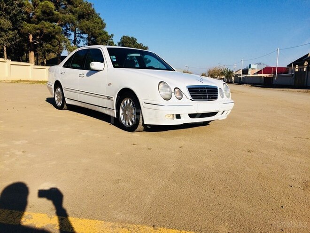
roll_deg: -0.8
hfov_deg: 61.7
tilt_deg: -7.9
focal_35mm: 29
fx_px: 260
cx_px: 155
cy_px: 116
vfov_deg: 48.2
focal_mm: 4.15
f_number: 2.2
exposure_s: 1/3731
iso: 32
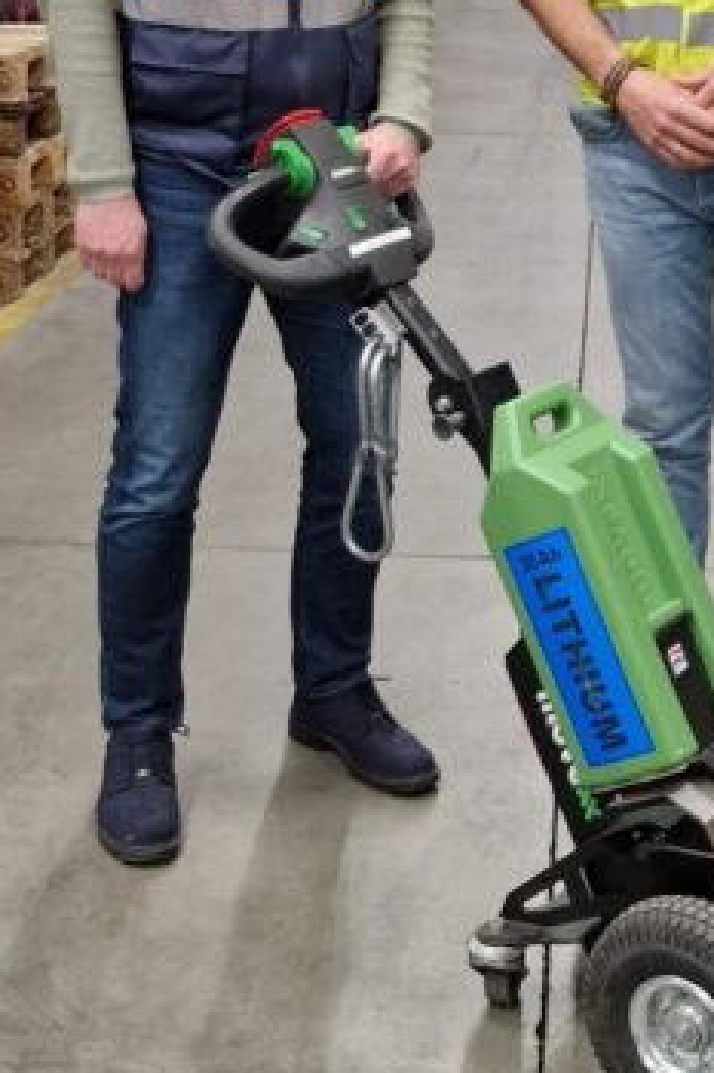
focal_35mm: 70
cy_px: 58
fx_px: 2084
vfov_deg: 27.5
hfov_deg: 19.4
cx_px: 484
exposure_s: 1/33
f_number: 1.8
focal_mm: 5.4
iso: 400
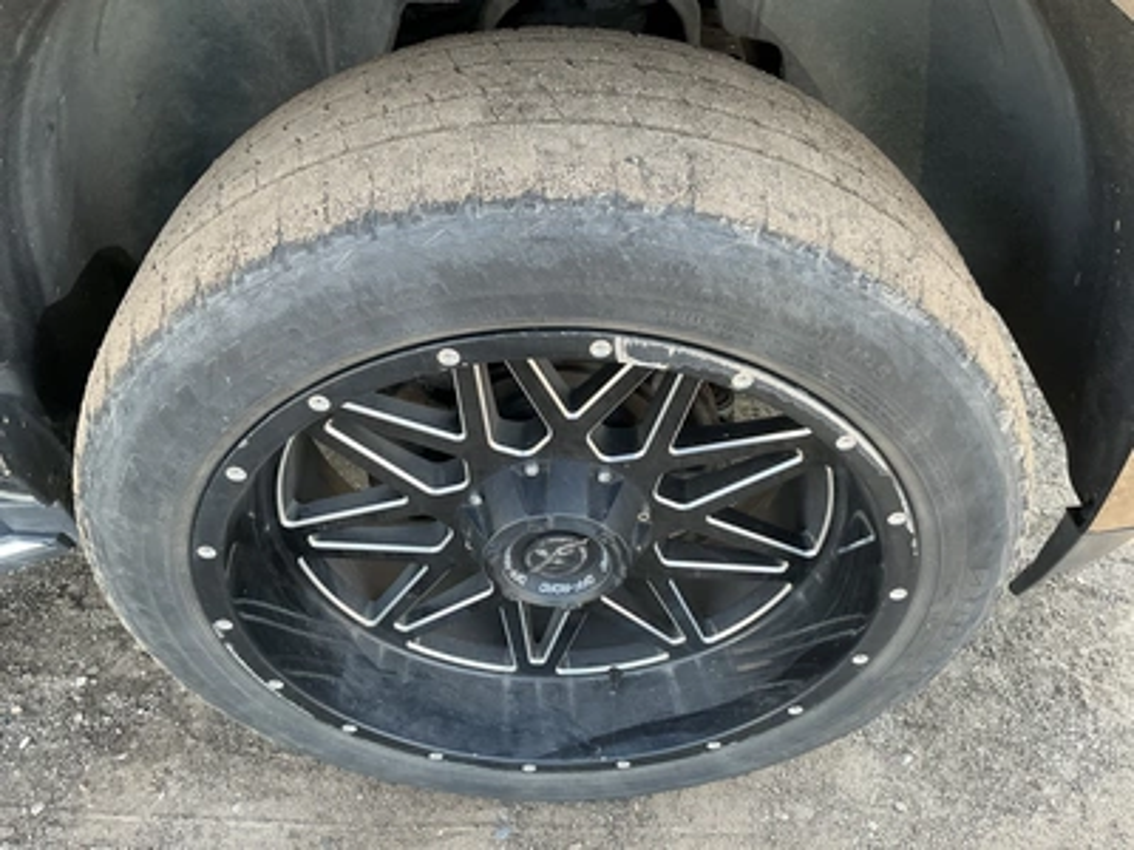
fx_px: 917
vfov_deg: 49.7
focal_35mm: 28
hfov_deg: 63.4
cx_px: 567
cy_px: 425
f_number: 1.8
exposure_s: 1/122
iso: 50
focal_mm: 3
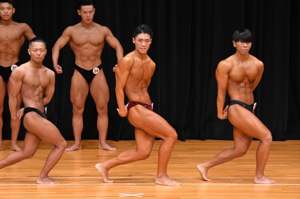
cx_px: 150
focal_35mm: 285
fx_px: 2374
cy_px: 100
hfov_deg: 7.2
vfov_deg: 4.8
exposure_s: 1/400
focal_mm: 190
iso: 4000
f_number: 5.6
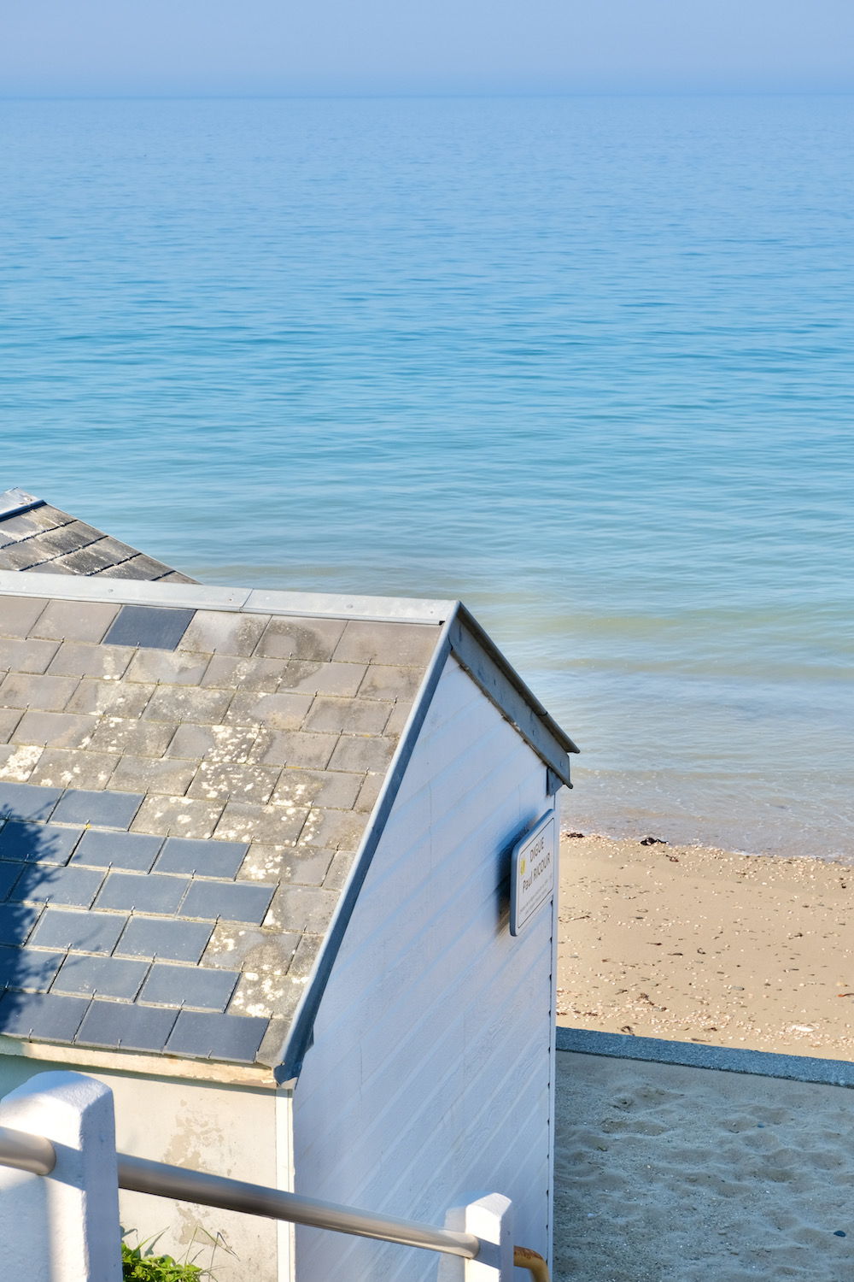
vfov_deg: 31.9
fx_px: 2242
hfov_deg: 21.6
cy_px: 641
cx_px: 427
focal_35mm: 63
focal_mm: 42
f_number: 5.6
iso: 160
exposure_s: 1/640
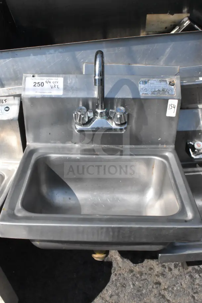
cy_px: 152
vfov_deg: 47.9
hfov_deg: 33.0
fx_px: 341
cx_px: 101
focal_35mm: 40
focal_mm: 27
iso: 6400
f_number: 25
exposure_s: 1/3200
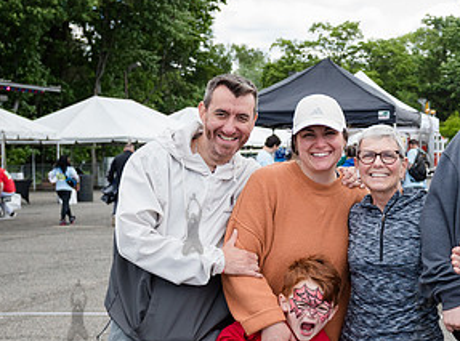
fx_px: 1006
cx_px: 441
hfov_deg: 24.8
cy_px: 252
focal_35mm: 76
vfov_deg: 19.1
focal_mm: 29
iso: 400
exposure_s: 1/1000
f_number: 4
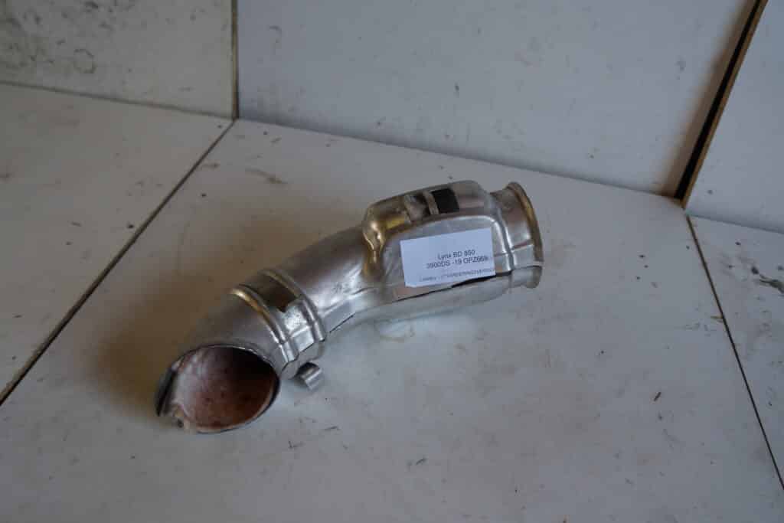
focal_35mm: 27
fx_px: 588
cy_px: 262
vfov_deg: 47.9
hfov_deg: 67.4
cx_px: 392
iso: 125
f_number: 4
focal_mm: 18
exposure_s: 1/60
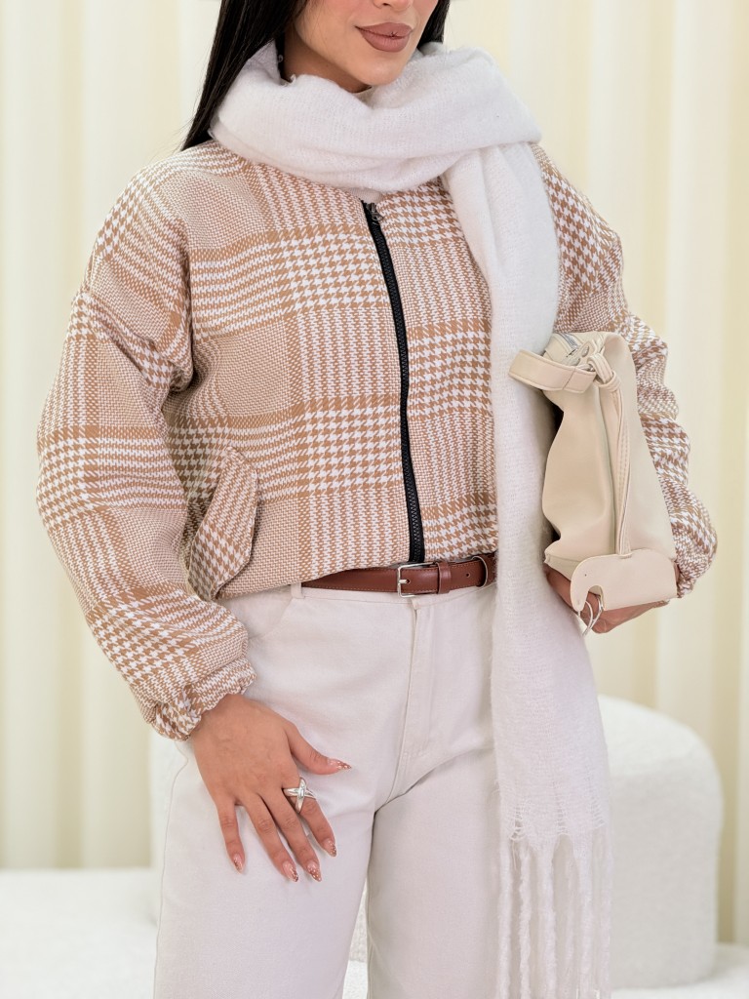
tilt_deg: -6.3
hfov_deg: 12.3
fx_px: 3462
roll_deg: -1.3
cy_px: 500
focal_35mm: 120
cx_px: 374
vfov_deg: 16.4
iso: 64
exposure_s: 1/223
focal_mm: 15.66
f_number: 2.8
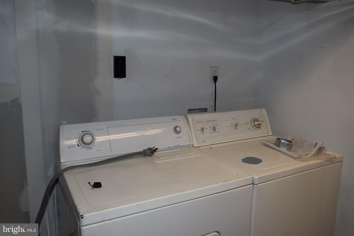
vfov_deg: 47.9
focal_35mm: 27
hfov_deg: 67.4
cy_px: 118
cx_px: 177
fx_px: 265
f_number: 5
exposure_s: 1/100
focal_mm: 18
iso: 800
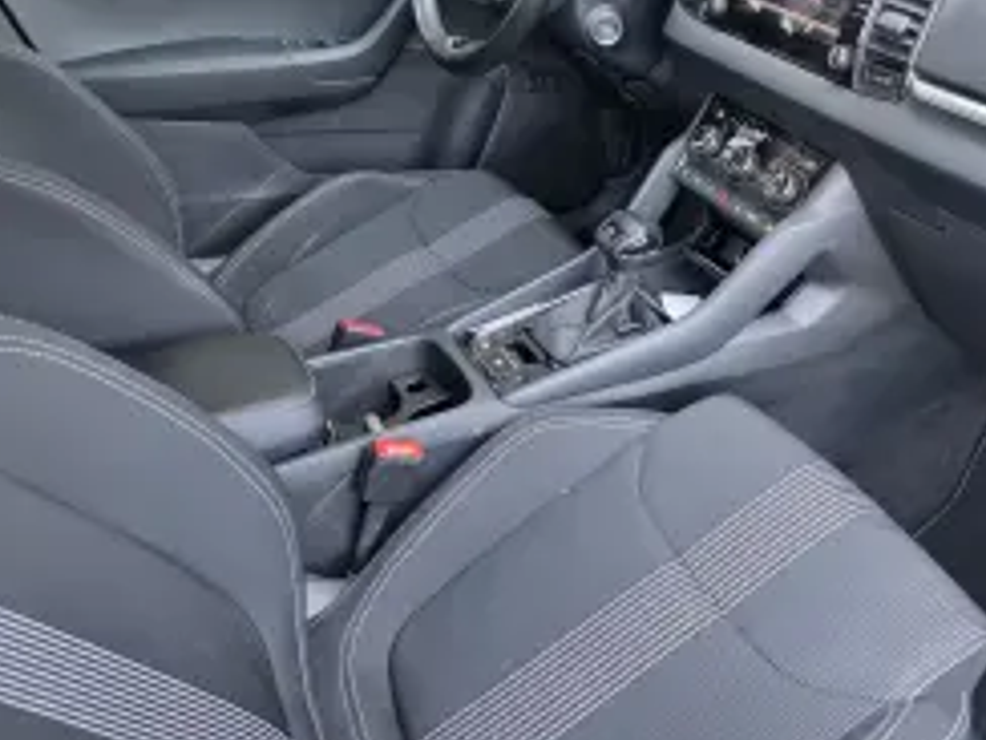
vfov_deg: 41.8
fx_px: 968
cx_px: 647
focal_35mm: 34
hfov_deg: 53.0
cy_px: 348
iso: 320
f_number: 1.7
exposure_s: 1/120
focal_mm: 6.3
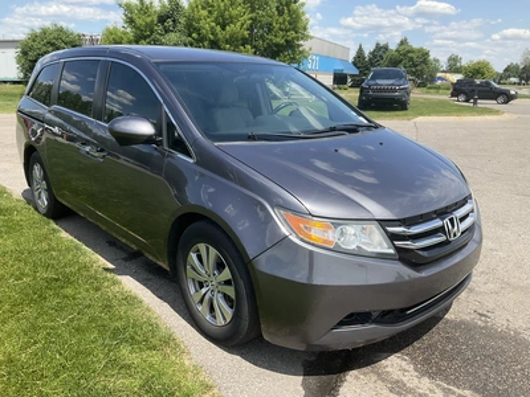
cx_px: 265
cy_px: 198
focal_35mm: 29
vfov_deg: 48.2
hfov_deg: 61.7
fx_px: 444
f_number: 1.8
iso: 25
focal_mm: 3
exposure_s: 1/1076
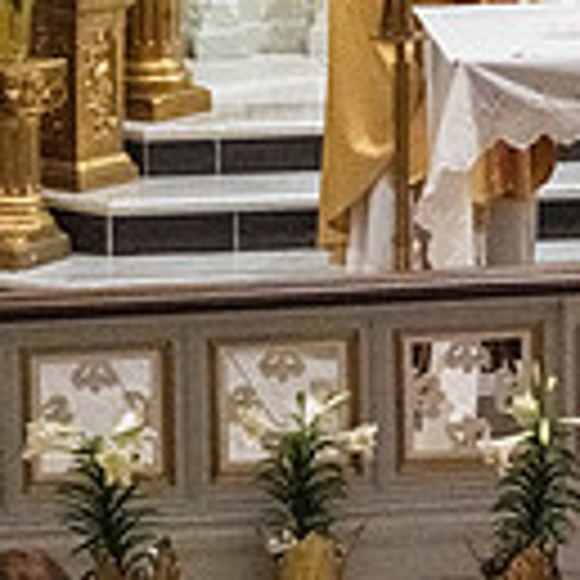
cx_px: 1156
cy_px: 83
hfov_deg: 4.0
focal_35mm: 438
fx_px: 8303
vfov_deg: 4.0
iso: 5000
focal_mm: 115
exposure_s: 1/60
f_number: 16
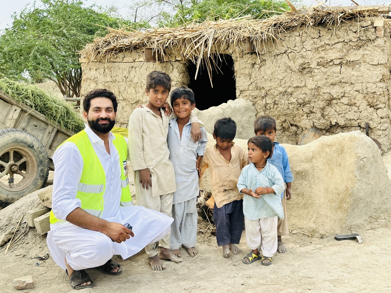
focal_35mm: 48
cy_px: 146
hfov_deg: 39.7
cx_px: 196
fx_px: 542
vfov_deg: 30.3
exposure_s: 1/322
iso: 64
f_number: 1.78
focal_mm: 6.86
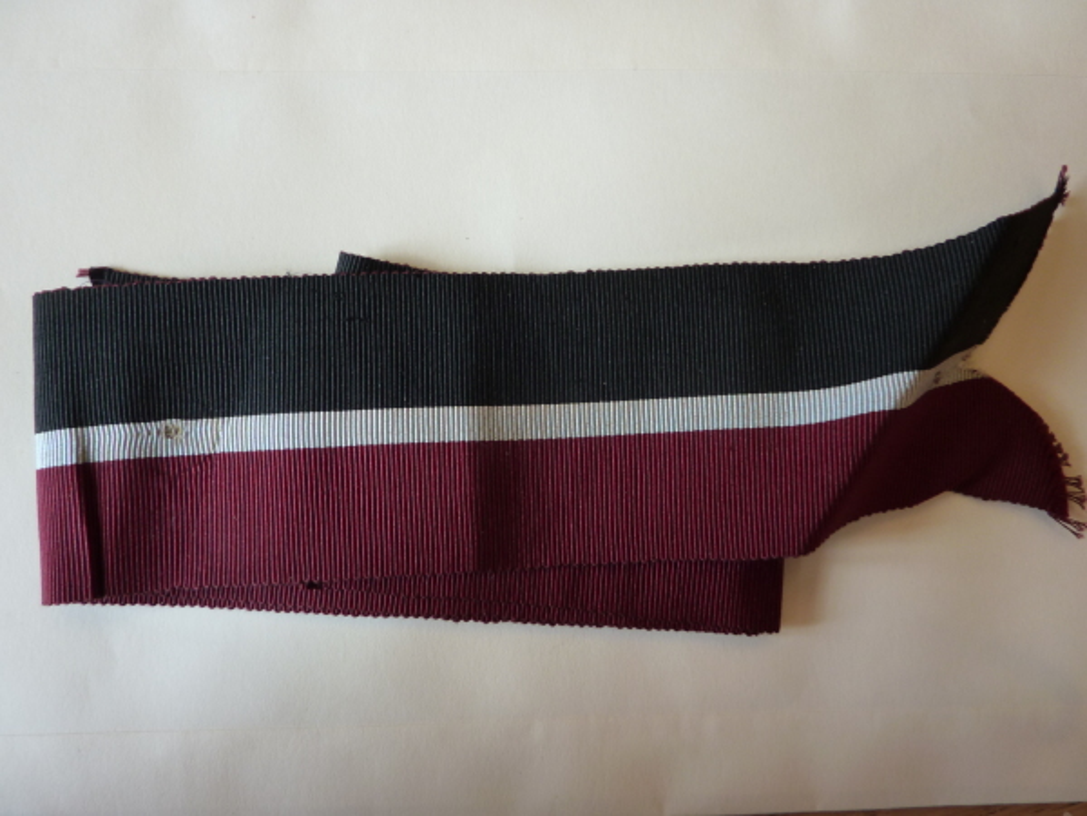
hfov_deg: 69.4
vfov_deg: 54.9
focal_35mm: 25
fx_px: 785
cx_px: 544
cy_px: 408
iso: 125
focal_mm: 4.1
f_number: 3.3
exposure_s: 1/8
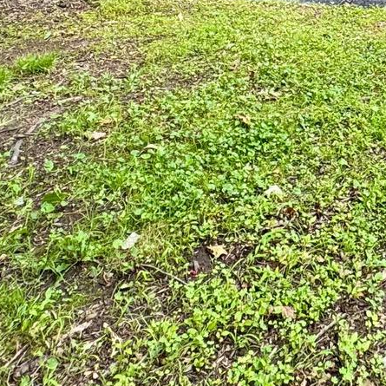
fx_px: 719
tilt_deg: -2.6
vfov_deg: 23.2
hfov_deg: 26.9
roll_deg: +1.1
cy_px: -215
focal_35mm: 57
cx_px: 453
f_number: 2.2
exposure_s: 1/110
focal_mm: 2.22
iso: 40
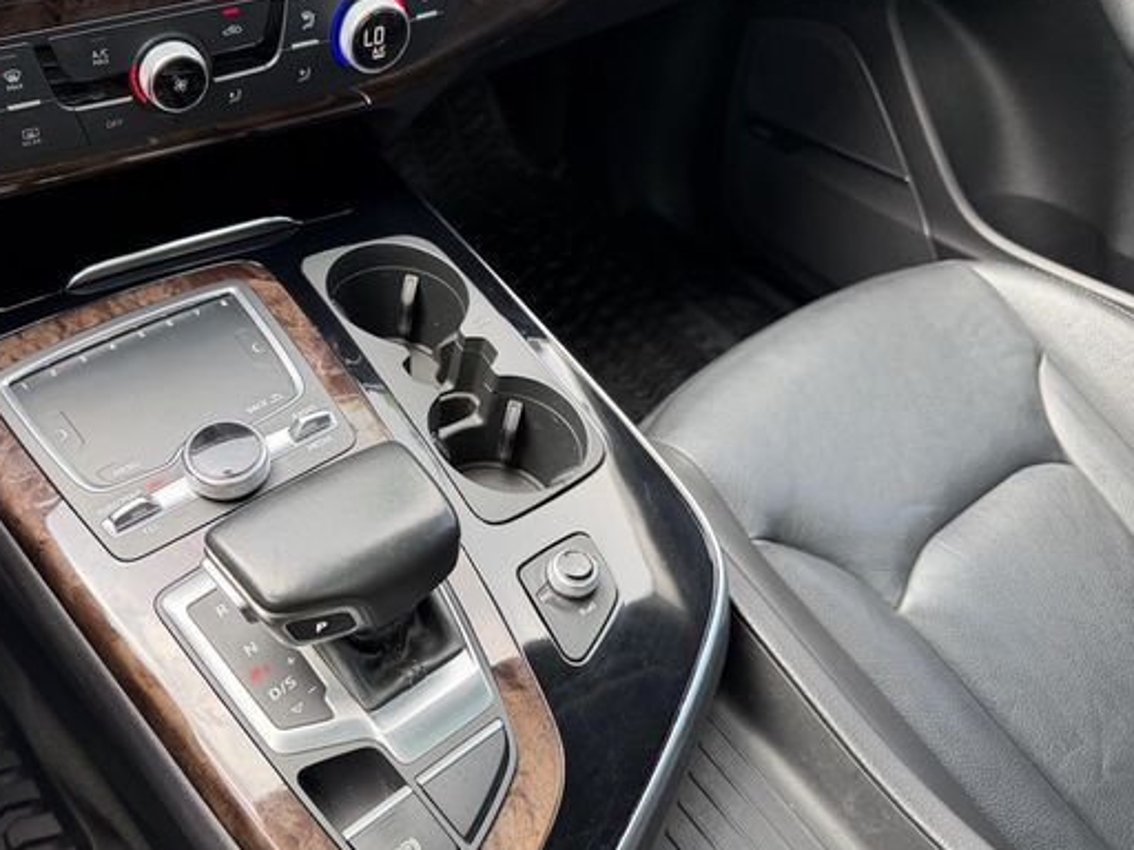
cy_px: 447
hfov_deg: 59.2
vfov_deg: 46.8
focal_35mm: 30
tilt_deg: -49.6
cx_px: 430
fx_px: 983
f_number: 1.78
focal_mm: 6.76
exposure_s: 1/165
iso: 125
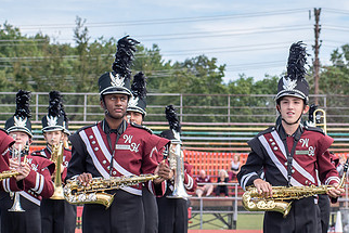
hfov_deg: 10.2
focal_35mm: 201
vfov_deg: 6.8
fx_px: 1949
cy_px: 78
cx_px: 282
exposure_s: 1/640
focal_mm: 80
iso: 200
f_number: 5.6
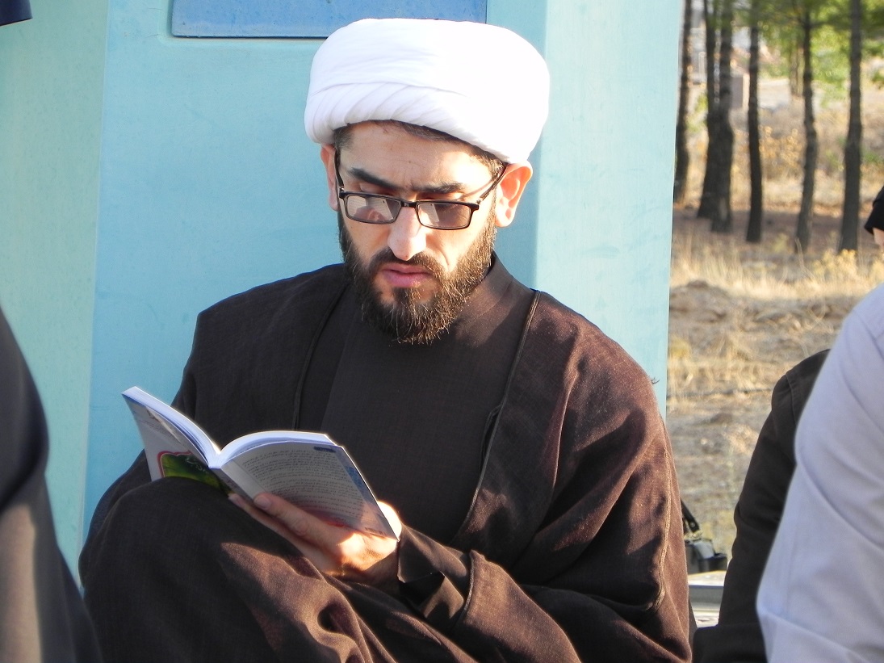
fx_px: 5413
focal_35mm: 212
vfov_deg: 7.0
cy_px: 332
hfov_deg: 9.3
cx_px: 442
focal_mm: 37.7
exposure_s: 1/123
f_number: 4.5
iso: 160
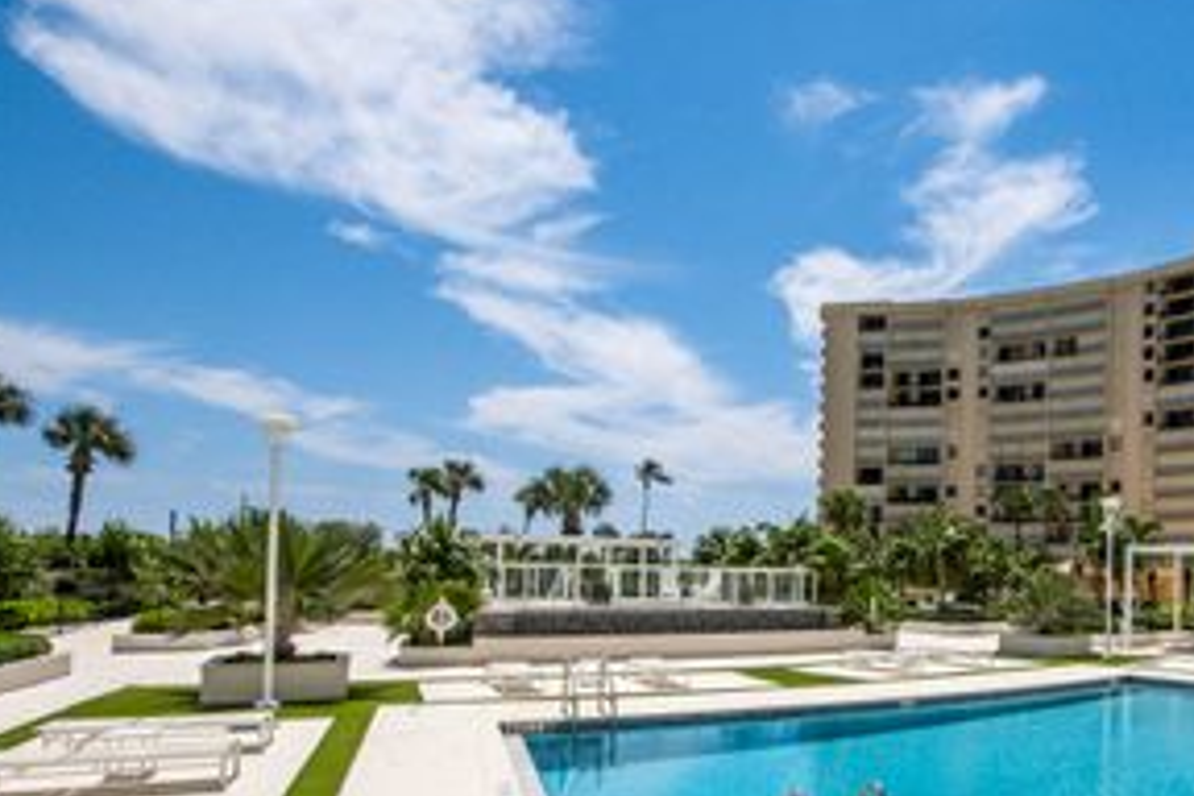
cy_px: 562
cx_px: 875
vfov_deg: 48.3
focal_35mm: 26
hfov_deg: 65.7
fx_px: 862
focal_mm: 10
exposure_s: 1/1600
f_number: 8
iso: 100
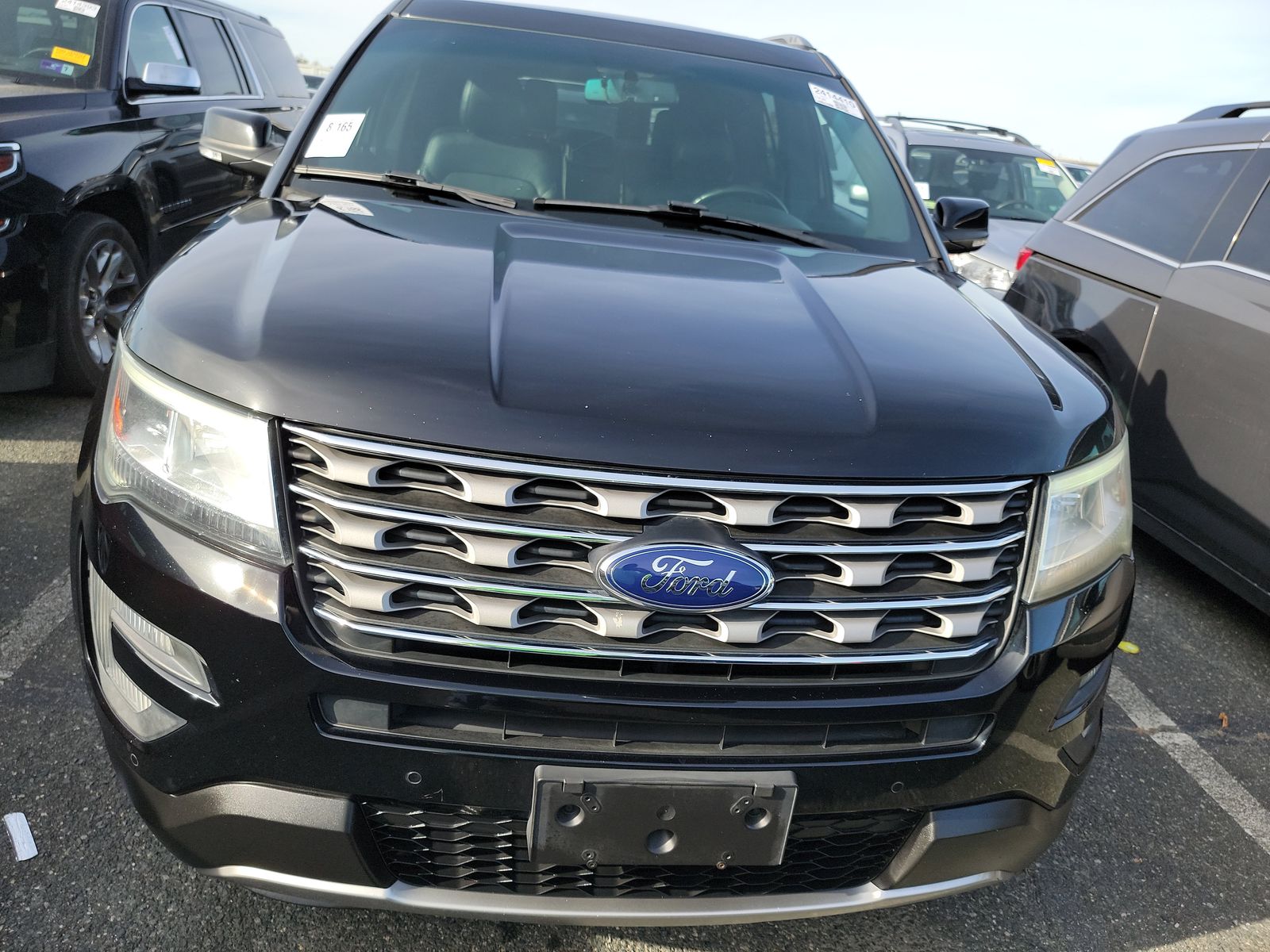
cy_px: 476
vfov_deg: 56.8
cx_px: 635
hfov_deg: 71.6
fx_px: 881
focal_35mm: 24
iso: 50
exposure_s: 1/368
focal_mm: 6.7
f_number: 1.8
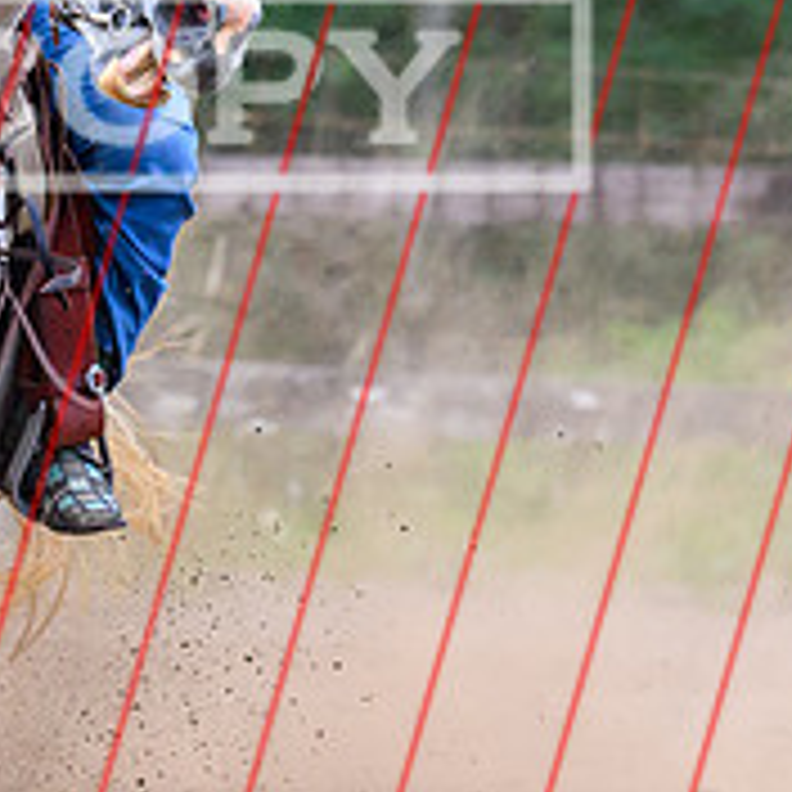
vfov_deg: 2.9
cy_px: 139
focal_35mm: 601
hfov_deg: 2.9
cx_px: -348
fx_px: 15557
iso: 2500
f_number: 3.5
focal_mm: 140
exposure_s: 1/1600
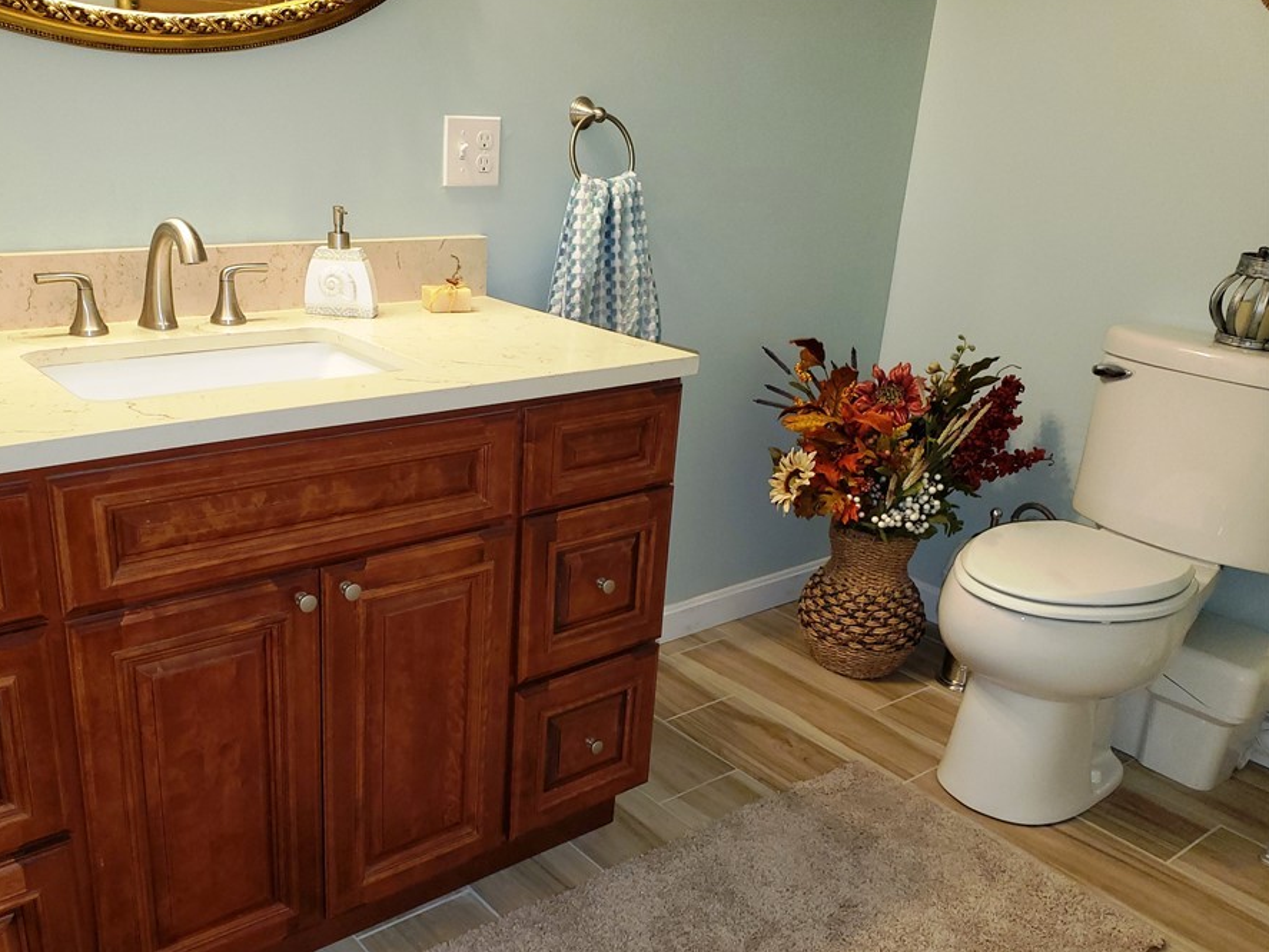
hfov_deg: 59.7
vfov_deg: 46.7
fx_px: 1100
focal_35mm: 30
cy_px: 542
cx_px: 541
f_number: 2.4
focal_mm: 4.3
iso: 160
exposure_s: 1/24
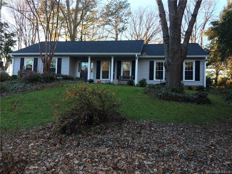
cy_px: 87
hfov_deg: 61.7
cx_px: 116
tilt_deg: +2.4
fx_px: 194
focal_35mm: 29
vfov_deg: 48.2
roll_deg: -1.5
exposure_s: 1/120
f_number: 2.2
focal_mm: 4.15
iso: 64
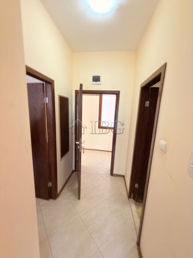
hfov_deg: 85.7
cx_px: 96
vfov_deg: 102.1
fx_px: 104
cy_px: 129
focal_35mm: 14
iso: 160
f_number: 2.2
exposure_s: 1/30
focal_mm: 2.22
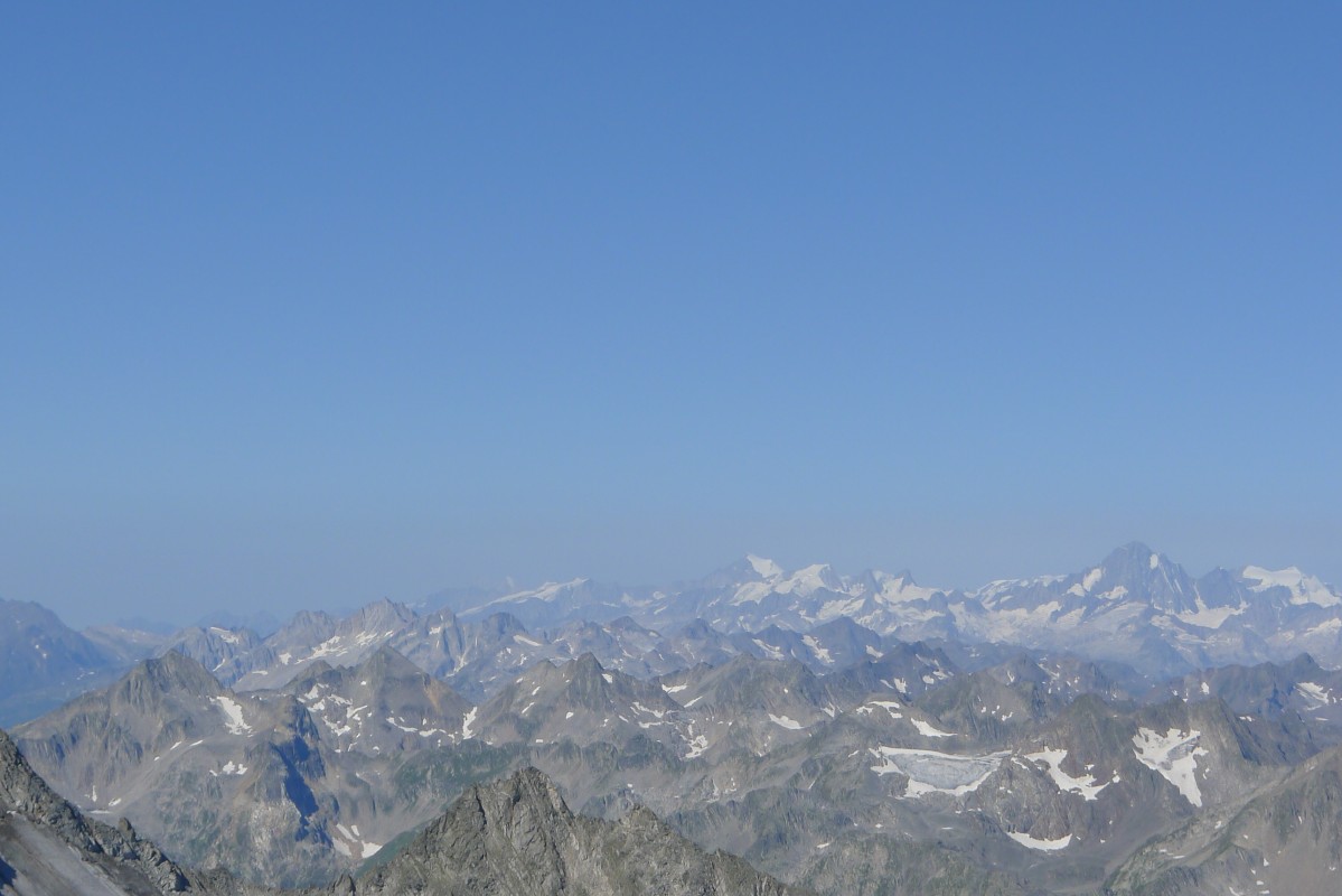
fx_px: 4474
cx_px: 671
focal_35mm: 120
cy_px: 448
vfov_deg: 11.4
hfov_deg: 17.1
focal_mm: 19.2
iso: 80
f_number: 5
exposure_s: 1/800
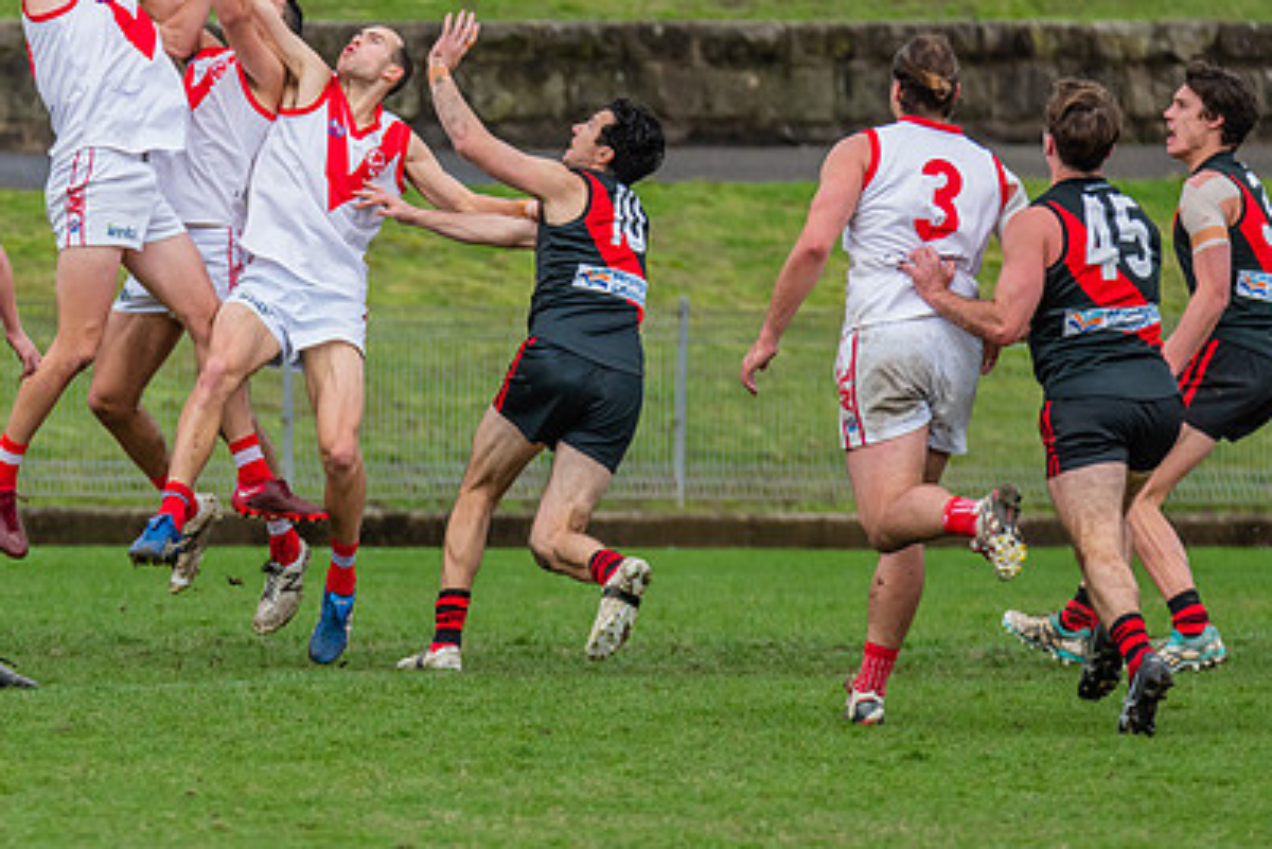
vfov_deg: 2.3
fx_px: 21171
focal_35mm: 599
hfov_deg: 3.4
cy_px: 192
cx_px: 205
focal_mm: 300
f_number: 8
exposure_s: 1/1600
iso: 800
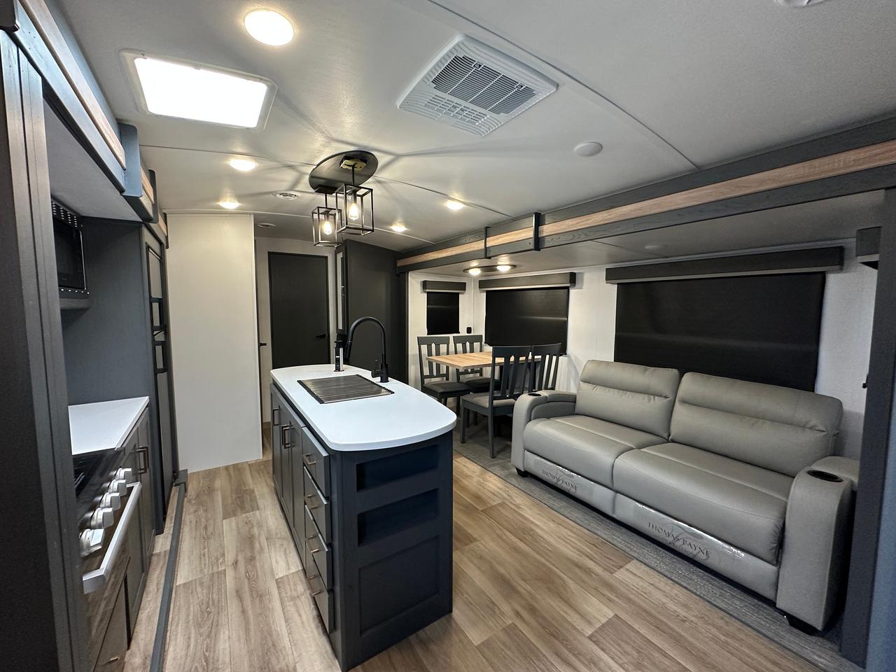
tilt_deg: -5.7
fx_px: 362
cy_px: 336
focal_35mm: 14
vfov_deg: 85.7
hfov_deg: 102.1
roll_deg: -0.9
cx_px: 448
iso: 320
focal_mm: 2.22
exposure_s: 1/85
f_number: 2.2
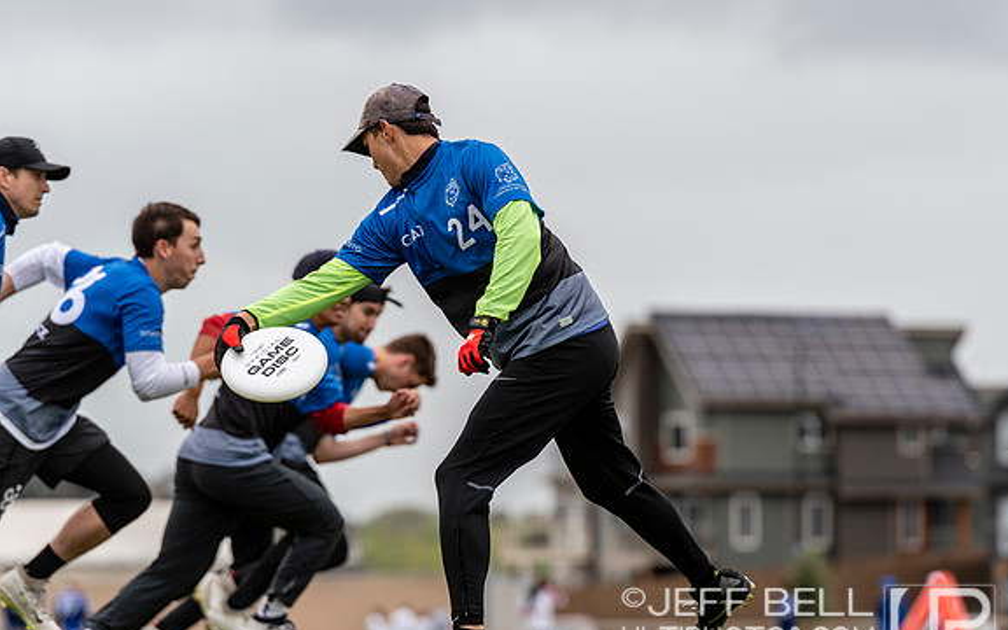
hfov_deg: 7.0
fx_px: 8241
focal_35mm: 300
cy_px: 335
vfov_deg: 4.4
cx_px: 506
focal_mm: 195
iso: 200
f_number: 4
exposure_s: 1/1250
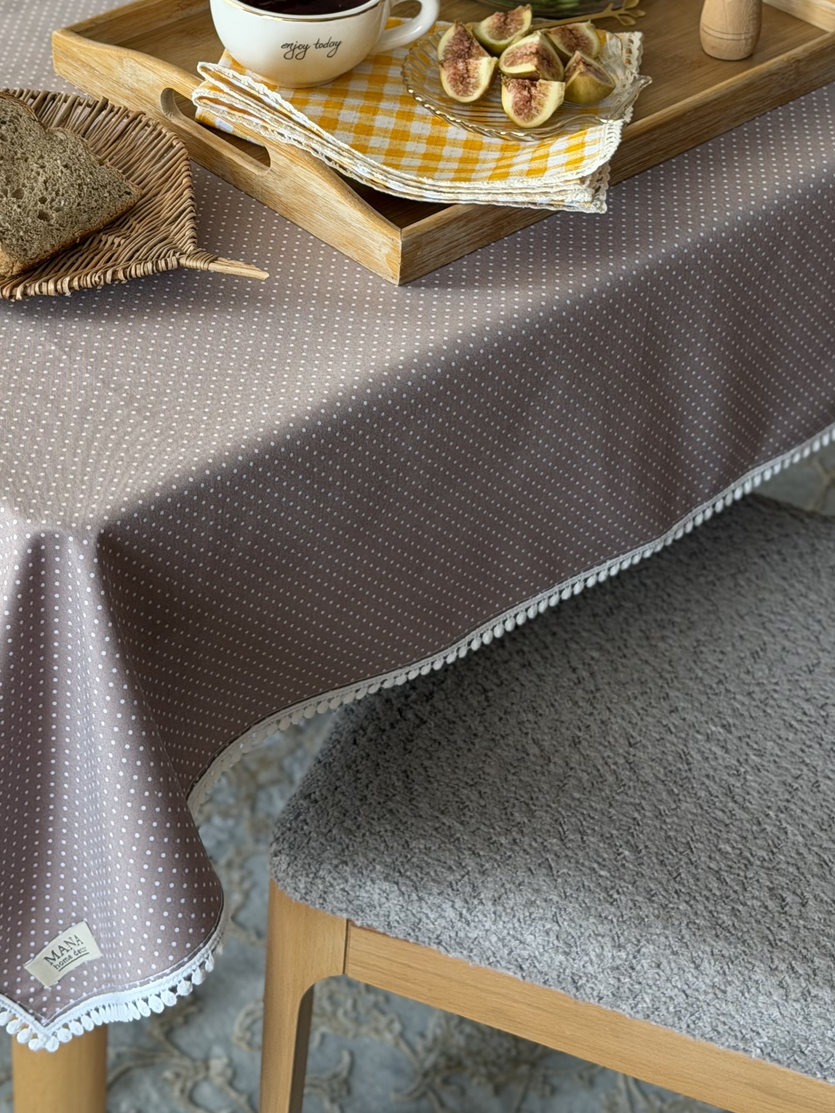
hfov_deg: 18.5
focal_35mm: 79
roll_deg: -1.7
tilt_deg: -32.2
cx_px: 207
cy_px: 226
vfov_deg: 24.3
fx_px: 2541
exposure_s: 1/60
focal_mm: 6.76
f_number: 1.78
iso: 100
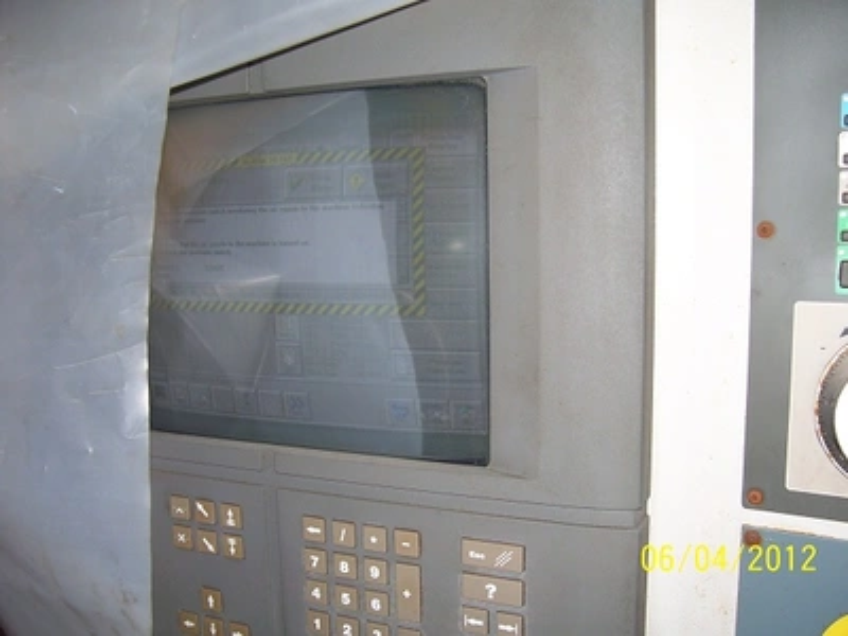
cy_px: 318
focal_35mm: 34
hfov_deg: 54.0
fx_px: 833
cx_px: 424
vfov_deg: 41.8
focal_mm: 5.6
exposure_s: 1/60
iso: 80
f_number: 2.7
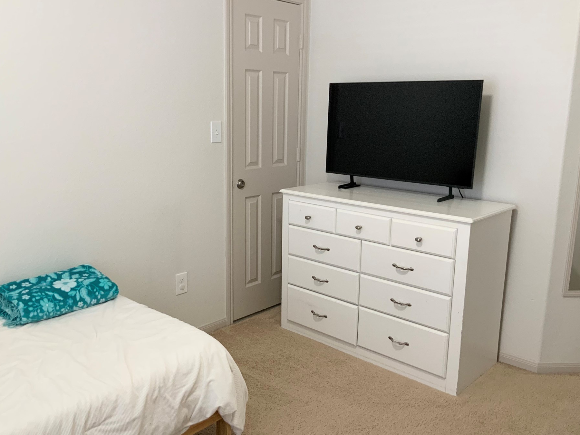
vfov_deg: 42.9
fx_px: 553
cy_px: 224
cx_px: 284
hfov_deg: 55.3
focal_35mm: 33
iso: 125
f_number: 1.8
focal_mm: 3
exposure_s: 1/60
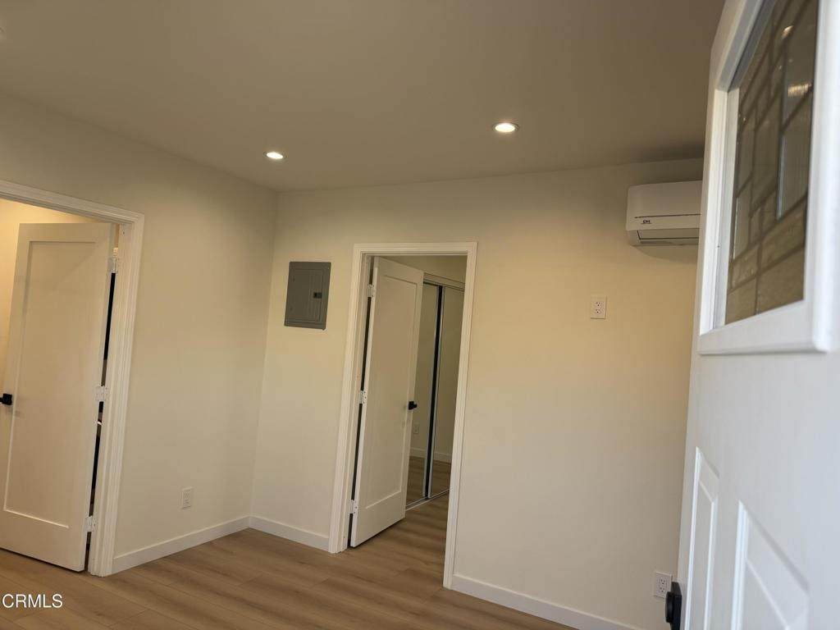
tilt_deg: +2.4
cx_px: 420
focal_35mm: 24
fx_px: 582
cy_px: 315
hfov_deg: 71.6
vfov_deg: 56.8
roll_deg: -4.2
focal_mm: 6.76
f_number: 1.78
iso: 64
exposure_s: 1/148
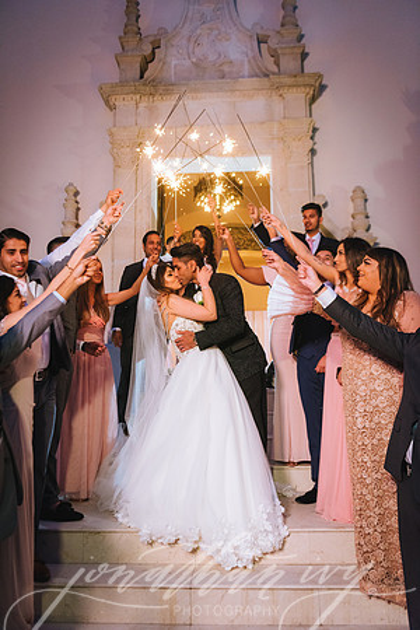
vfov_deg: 61.9
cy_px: 315
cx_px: 210
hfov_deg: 43.6
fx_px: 525
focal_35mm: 30
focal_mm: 30
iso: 1600
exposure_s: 1/125
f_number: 2.8
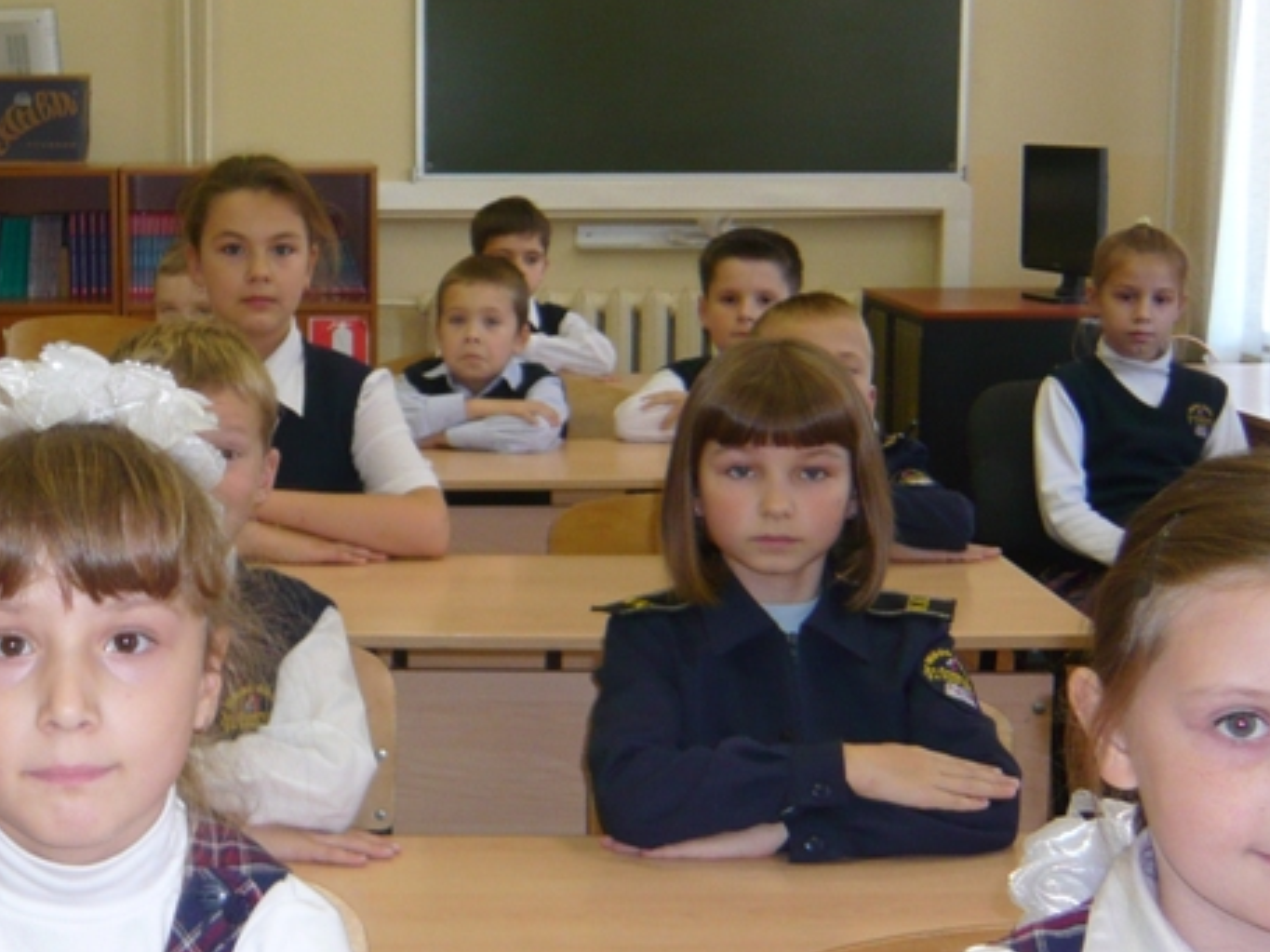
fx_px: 2311
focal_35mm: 63
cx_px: 193
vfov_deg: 23.3
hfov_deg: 29.8
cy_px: 438
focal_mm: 4.6
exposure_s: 1/30
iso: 100
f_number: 2.8
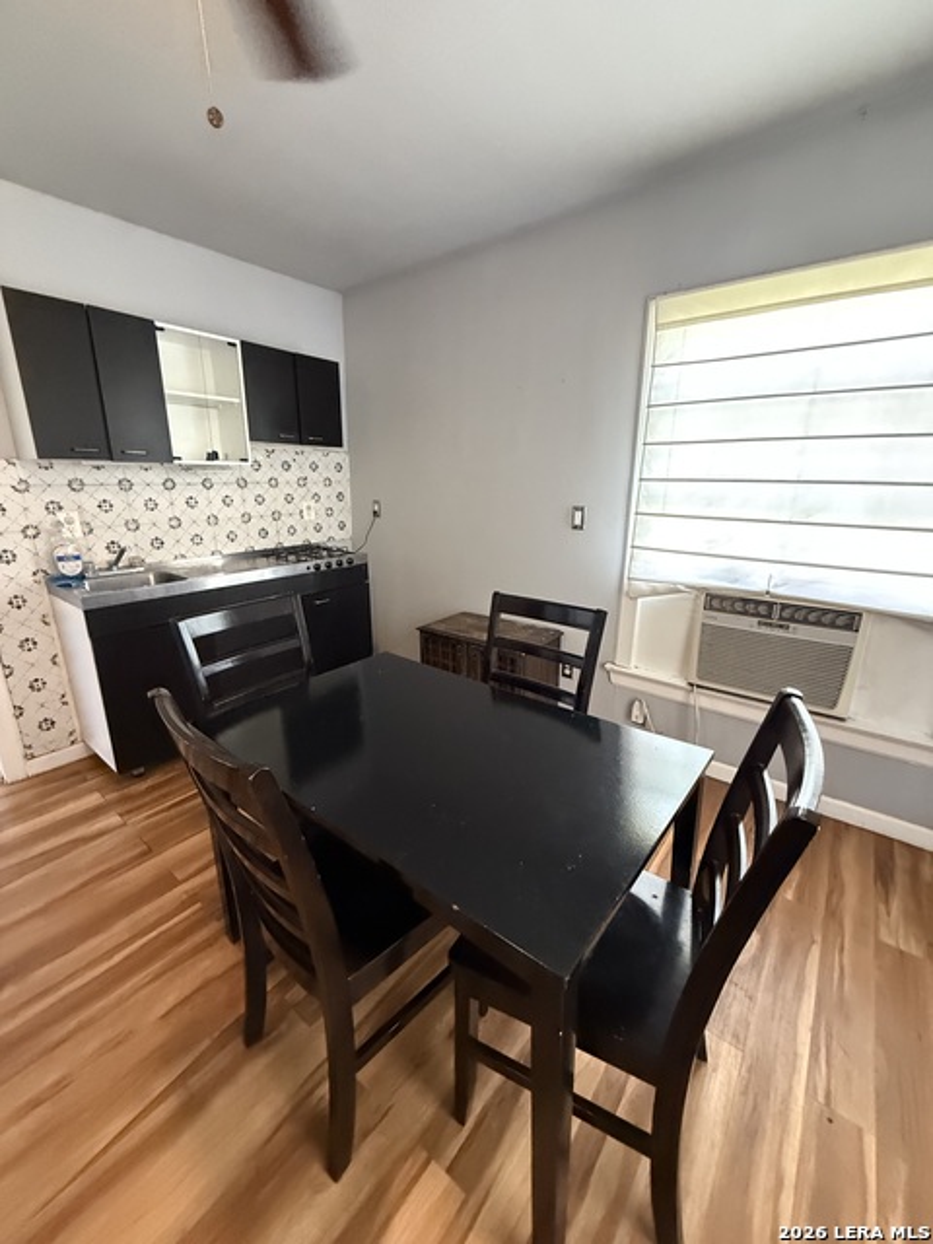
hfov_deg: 85.7
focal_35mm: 14
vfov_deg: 102.1
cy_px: 622
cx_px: 466
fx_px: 503
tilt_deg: -17.5
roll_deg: -0.3
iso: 1000
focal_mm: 2.22
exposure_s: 1/60
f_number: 2.2
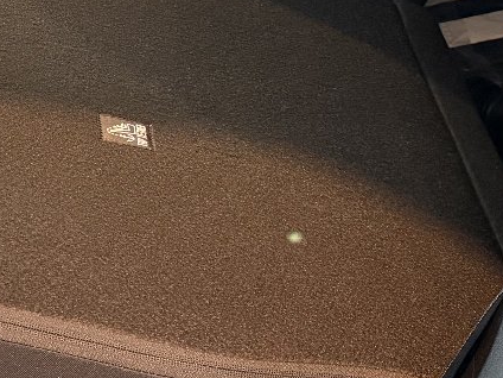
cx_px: 87
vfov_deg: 13.8
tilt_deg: -17.4
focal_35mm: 102
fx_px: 1482
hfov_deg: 19.0
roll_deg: -0.8
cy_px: -160
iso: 800
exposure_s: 1/50
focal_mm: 6.76
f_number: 1.78
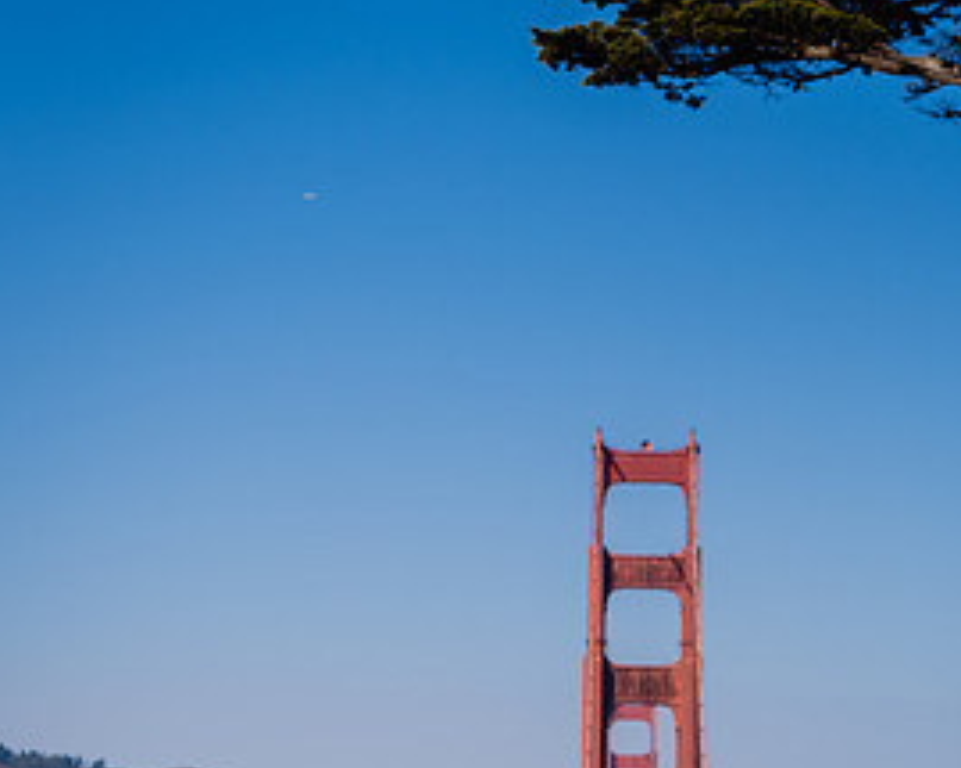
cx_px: 525
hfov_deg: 14.6
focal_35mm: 132
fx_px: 3753
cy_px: 643
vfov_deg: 11.6
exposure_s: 1/6400
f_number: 2.5
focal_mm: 56
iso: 160
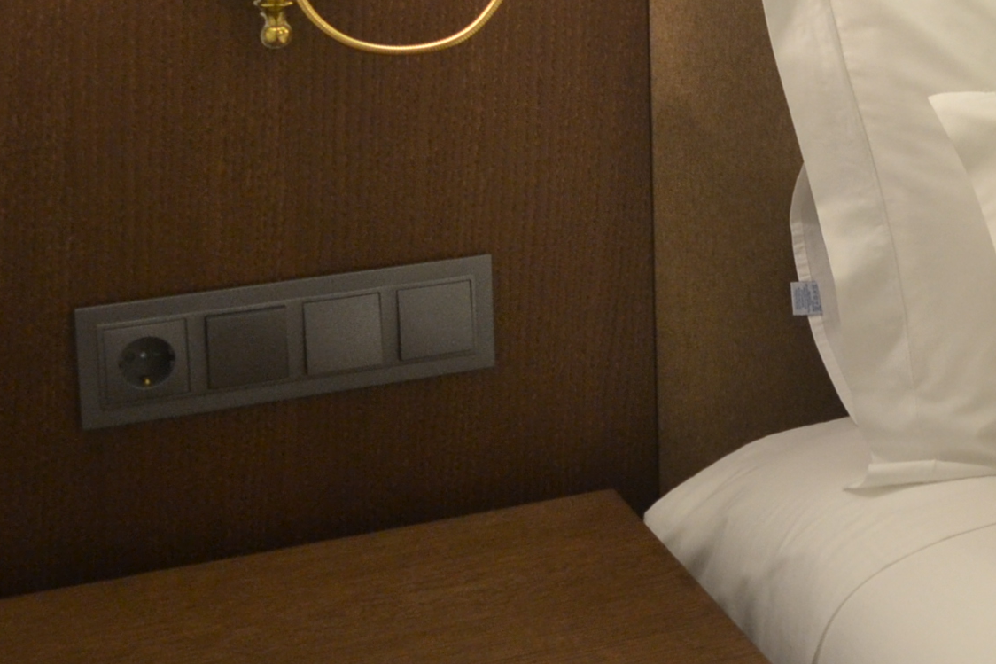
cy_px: -26
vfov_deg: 16.1
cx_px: 1195
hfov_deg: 22.5
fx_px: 2296
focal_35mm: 83
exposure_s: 1/15
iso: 640
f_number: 3.5
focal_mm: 18
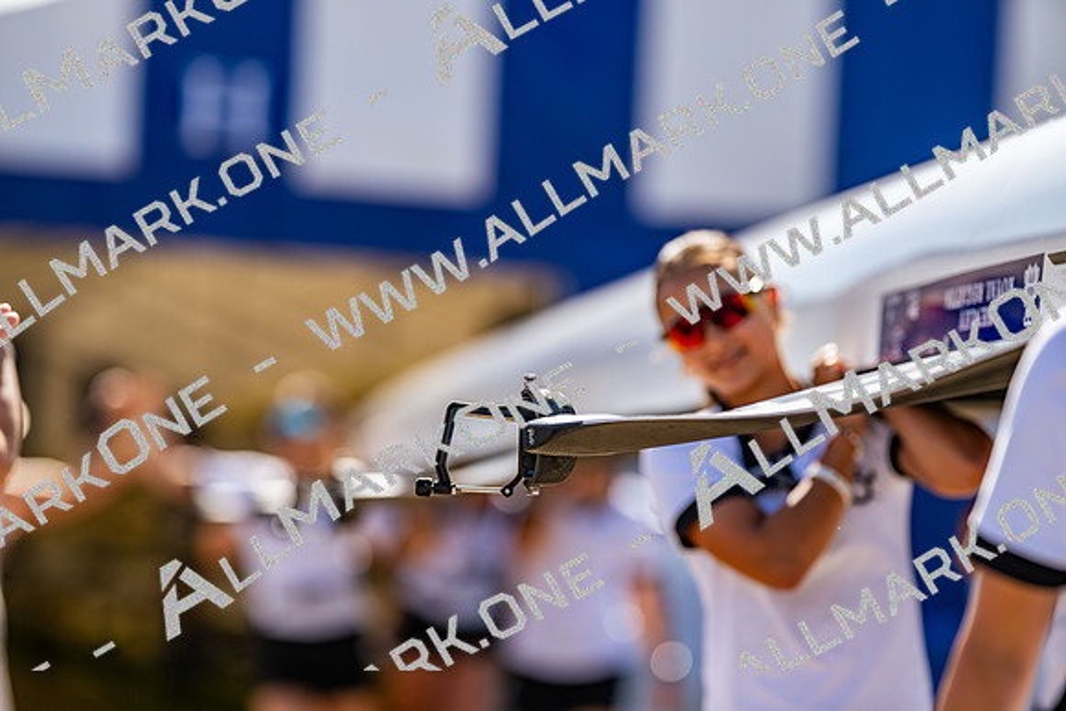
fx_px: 3998
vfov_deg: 10.2
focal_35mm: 135
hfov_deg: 15.2
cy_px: 356
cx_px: 533
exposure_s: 1/2500
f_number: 1.8
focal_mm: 135
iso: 64
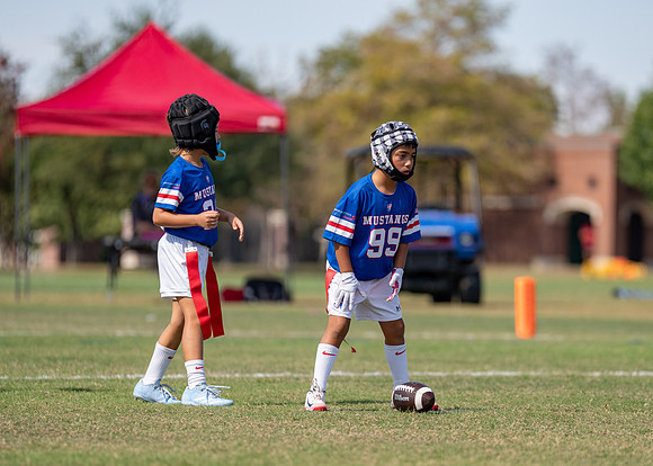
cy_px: 291
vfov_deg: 4.8
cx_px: 411
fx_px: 5505
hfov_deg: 6.8
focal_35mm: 297
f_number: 2.8
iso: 100
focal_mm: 200
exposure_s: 1/1000
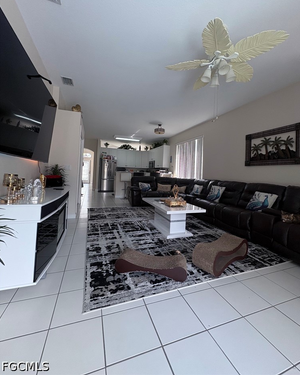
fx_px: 167
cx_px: 153
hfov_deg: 84.0
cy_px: 170
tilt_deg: +1.6
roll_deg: -2.1
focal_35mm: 15
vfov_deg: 96.5
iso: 250
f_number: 2.2
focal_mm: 2.22
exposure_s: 1/93
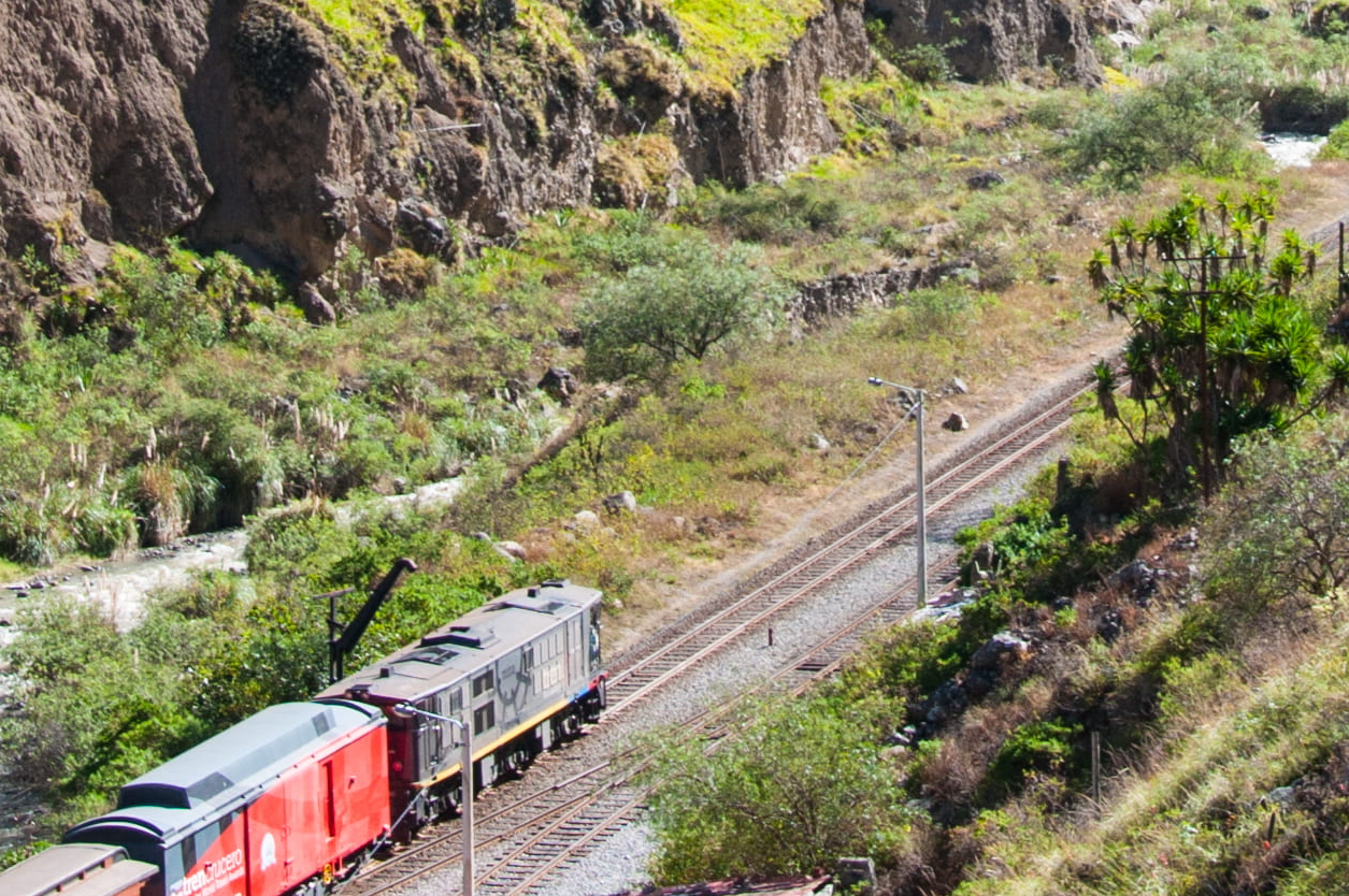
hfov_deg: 12.5
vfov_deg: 8.2
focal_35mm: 164
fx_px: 6139
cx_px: 842
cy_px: -431
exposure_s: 1/250
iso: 200
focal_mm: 32
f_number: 8
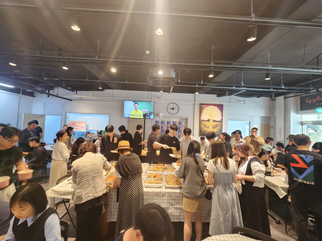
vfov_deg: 89.9
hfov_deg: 106.2
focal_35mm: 13
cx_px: 161
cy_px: 120
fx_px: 121
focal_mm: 2.2
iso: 640
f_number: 2.2
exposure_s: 1/30
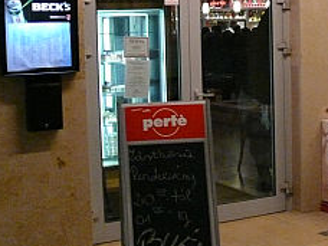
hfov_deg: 27.9
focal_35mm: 69
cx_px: 236
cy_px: 96
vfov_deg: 21.3
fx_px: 654
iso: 800
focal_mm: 7.4
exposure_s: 1/25
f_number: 2.8
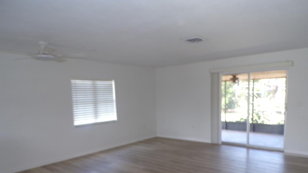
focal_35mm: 27
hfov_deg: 69.9
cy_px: 118
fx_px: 221
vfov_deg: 42.2
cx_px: 157
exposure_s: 1/40
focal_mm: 4.3
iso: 100
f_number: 3
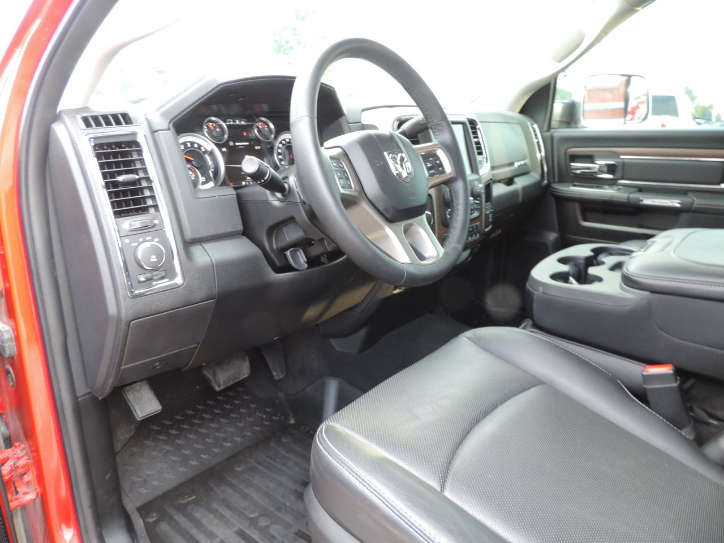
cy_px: 272
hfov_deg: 71.6
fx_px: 502
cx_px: 362
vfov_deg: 56.8
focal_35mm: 24
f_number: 3
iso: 220
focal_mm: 4.3
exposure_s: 1/30
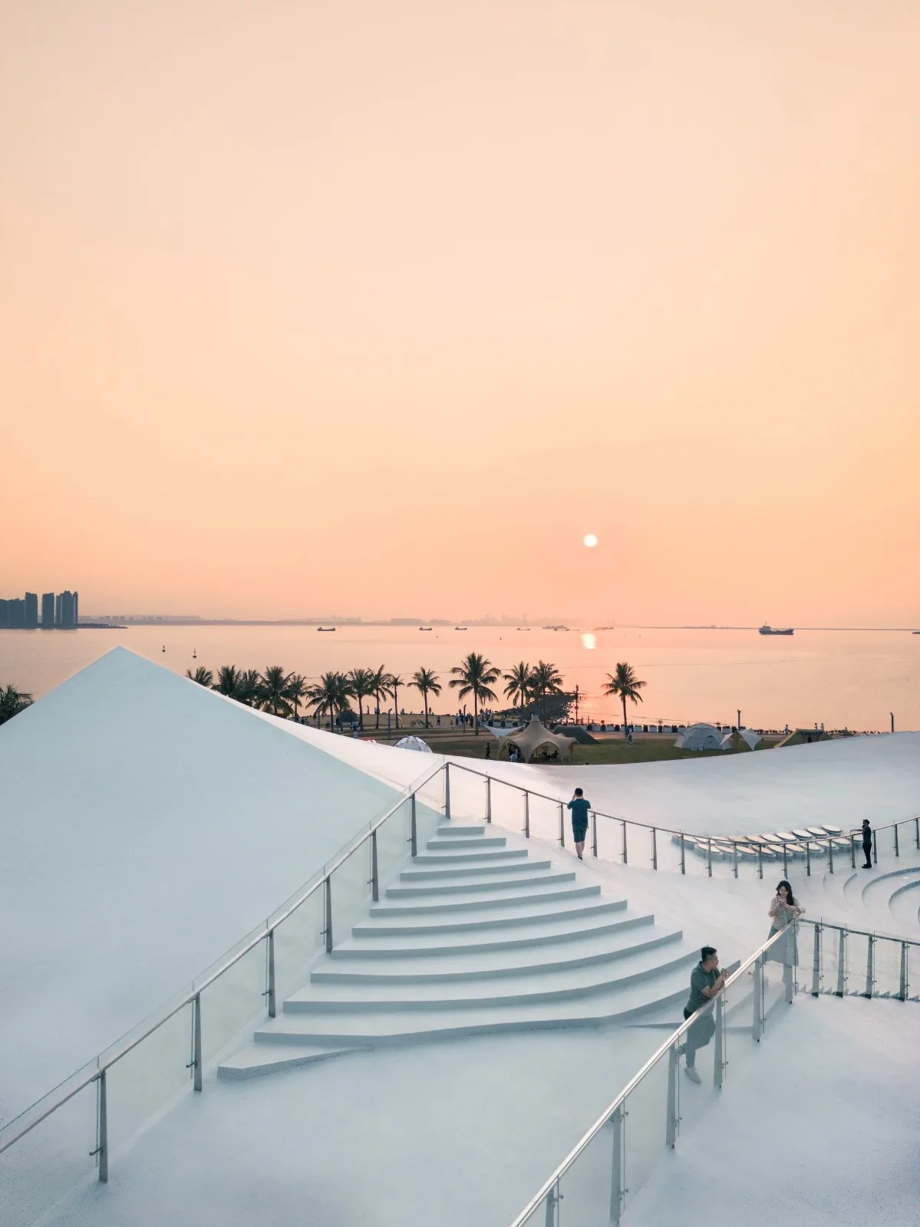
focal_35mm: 24
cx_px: 460
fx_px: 851
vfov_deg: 71.6
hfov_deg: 56.8
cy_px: 614
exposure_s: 1/1250
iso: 110
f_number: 1.7
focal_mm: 6.72
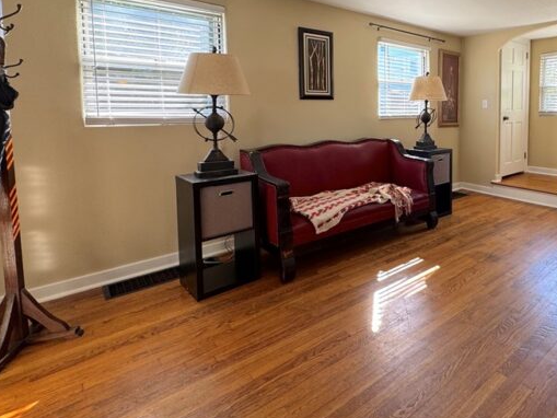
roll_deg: +0.3
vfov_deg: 59.3
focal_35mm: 22
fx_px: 354
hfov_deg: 71.9
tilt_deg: -4.5
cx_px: 407
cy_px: 131
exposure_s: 1/99
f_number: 2.2
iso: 64
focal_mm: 2.22
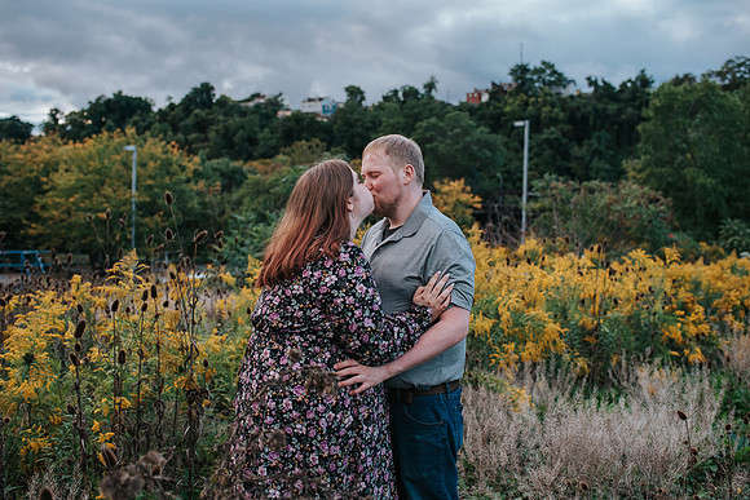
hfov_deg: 51.0
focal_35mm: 38
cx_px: 375
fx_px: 786
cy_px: 233
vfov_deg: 35.3
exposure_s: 1/1250
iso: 1000
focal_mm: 35
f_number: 3.2
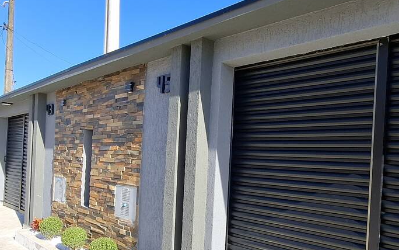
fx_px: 315
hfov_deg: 64.5
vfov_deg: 42.6
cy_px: 167
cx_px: 214
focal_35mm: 29
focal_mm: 1.74
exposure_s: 1/657
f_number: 2.2
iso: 40
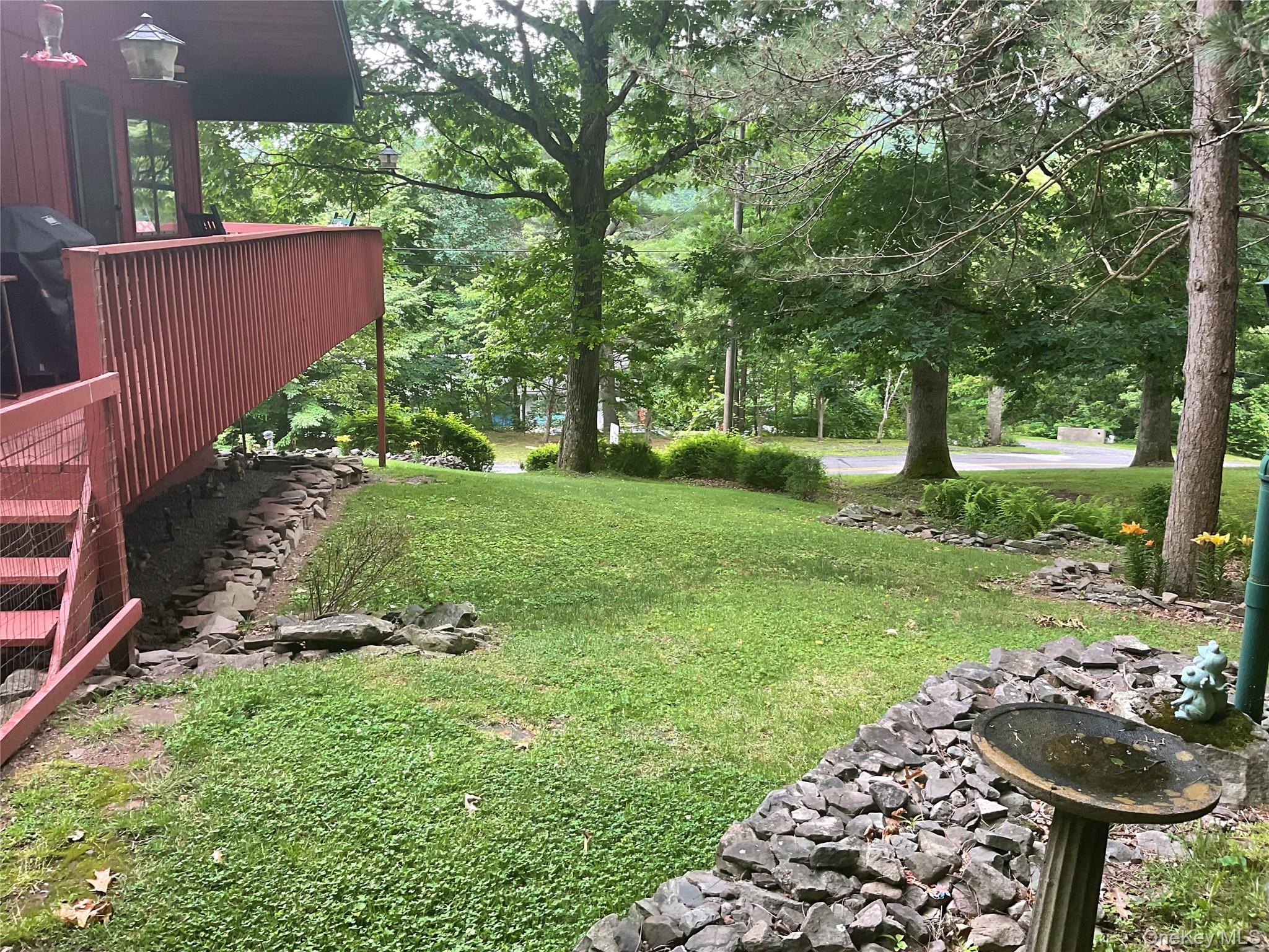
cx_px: 634
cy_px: 476
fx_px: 1063
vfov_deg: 48.2
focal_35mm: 29
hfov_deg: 61.7
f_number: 1.8
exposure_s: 1/120
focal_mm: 3
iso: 50
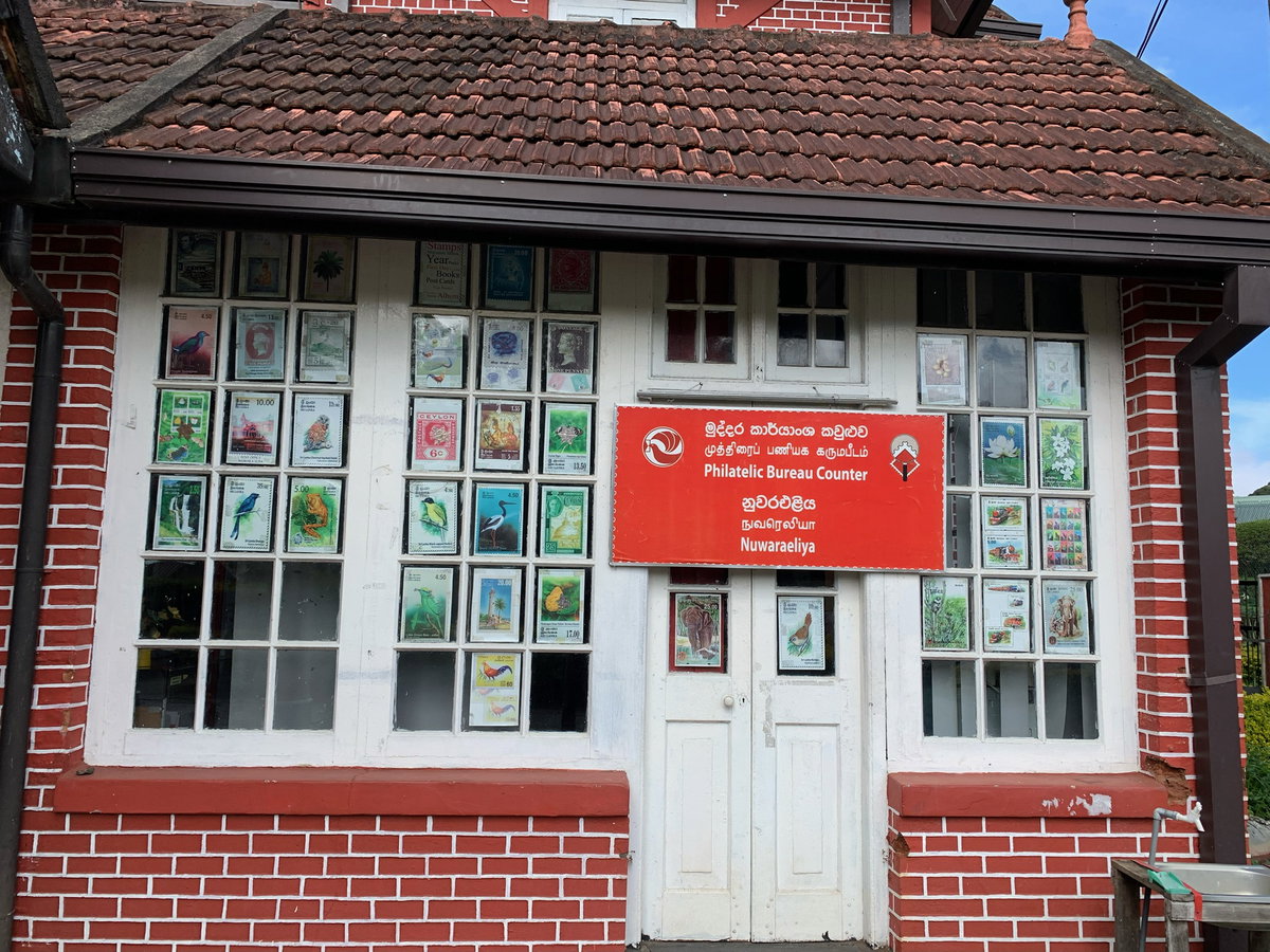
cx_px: 635
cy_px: 476
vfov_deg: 53.1
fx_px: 954
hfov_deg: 67.3
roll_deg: -0.7
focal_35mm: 26
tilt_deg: +6.7
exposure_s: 1/1299
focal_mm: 4.25
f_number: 1.8
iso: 25
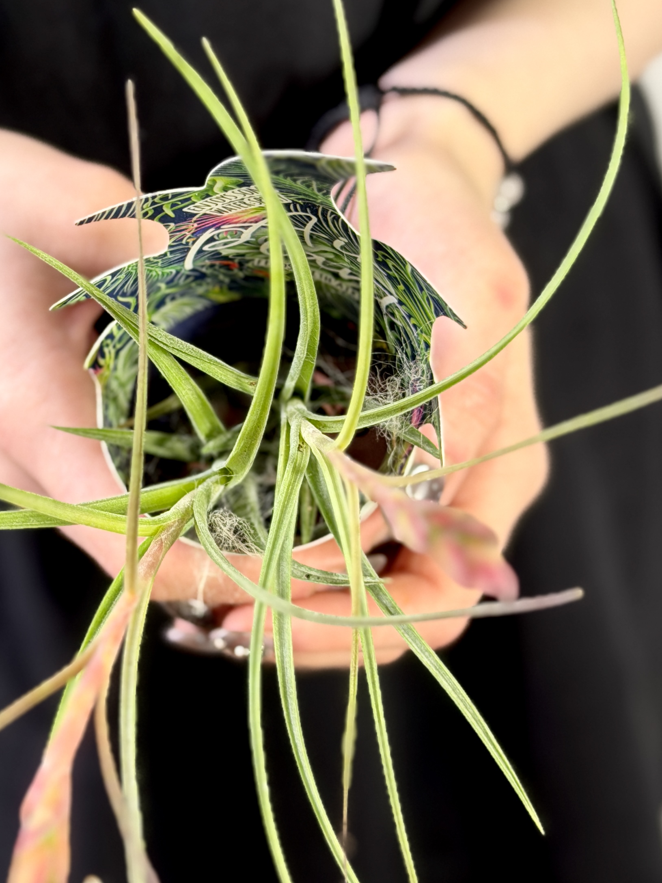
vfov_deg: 22.0
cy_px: 385
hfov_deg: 16.5
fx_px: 2270
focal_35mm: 89
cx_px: 179
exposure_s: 1/60
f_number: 1.78
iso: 125
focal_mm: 6.76
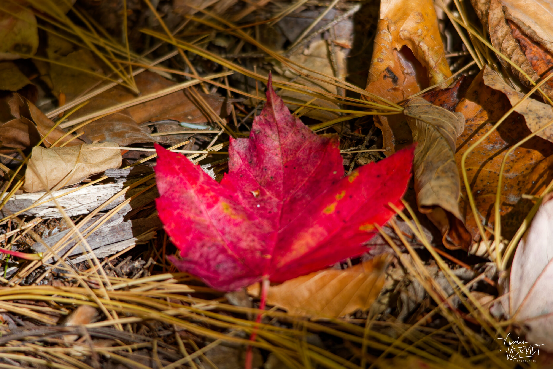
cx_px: 276
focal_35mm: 750
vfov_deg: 1.8
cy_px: 184
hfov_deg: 2.7
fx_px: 11521
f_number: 7.1
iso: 800
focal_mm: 500
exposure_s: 1/800
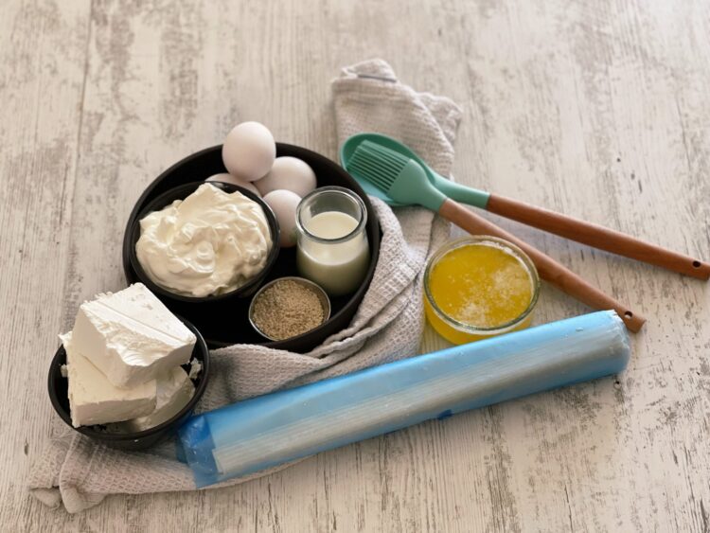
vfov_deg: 22.9
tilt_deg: -55.6
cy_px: 266
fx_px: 1313
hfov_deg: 30.3
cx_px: 355
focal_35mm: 64
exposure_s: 1/121
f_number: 2.2
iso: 125
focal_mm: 7.5
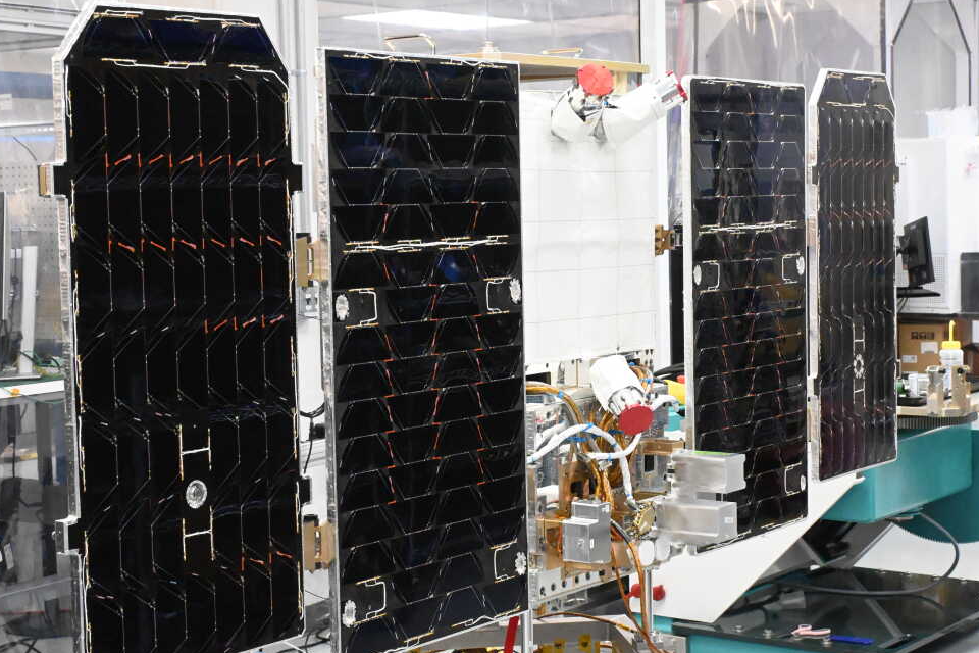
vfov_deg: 21.4
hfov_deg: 31.6
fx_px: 1729
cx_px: 483
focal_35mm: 64
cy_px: 321
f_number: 7.1
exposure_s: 1/320
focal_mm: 37
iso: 12800
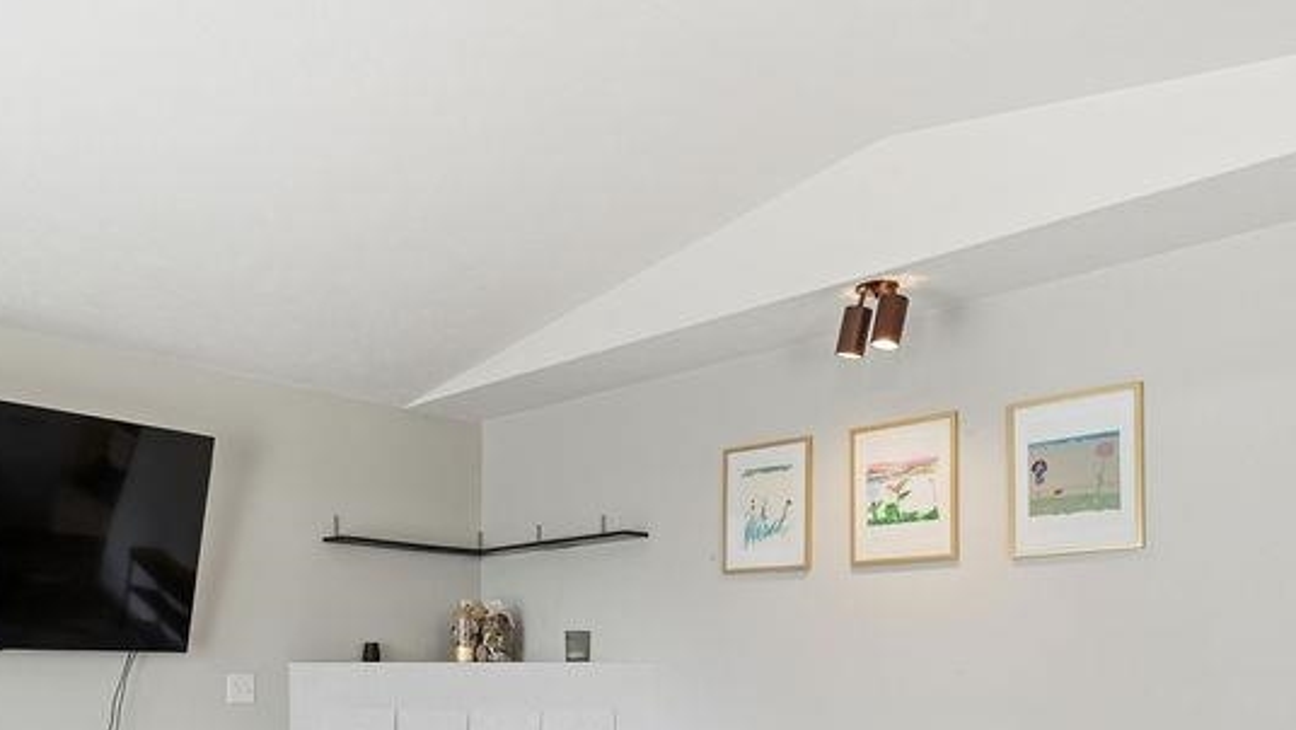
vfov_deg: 34.5
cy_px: 671
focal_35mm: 32
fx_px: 1100
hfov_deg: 60.2
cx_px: 486
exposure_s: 1/15
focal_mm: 16
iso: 100
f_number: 8
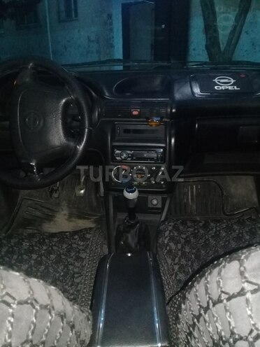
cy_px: 174
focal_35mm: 31
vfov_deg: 58.4
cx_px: 130
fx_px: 310
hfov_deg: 45.4
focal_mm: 3.3
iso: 500
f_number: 2.2
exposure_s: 1/25
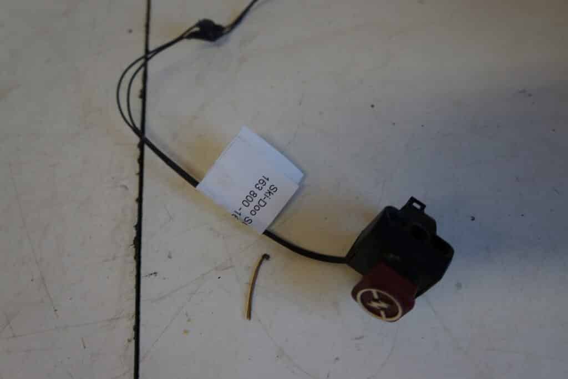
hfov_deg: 61.9
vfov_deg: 43.6
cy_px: 190
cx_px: 284
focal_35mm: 30
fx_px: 473
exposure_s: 1/60
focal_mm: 20
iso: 320
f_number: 4
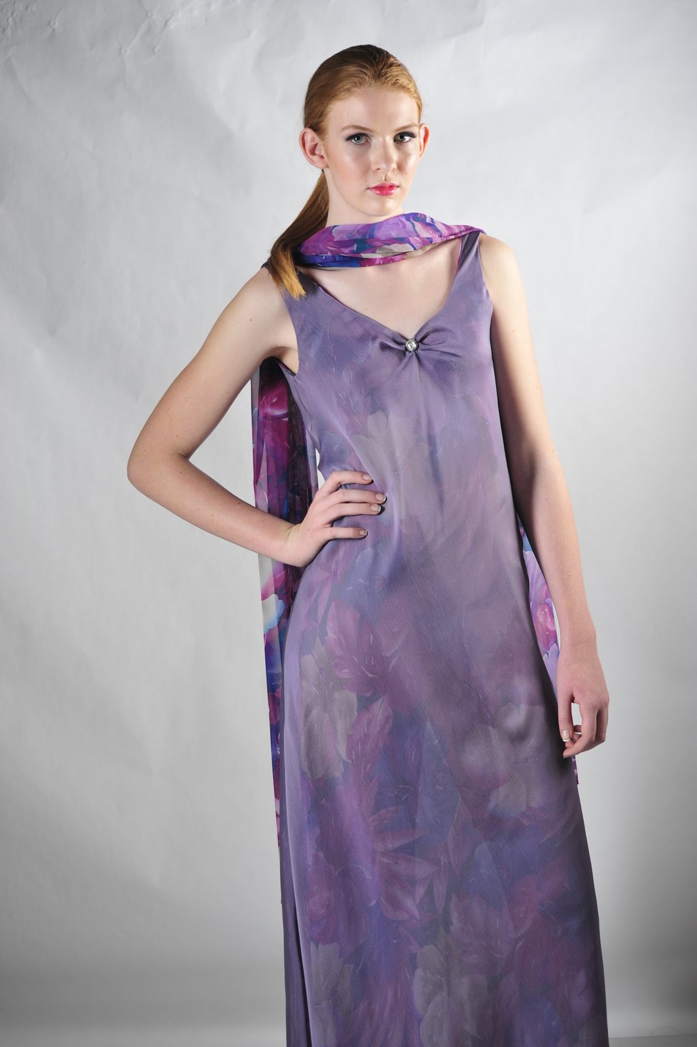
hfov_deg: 19.4
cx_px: 348
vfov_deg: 28.9
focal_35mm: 70
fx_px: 2035
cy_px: 524
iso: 400
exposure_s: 1/200
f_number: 4.5
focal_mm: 70
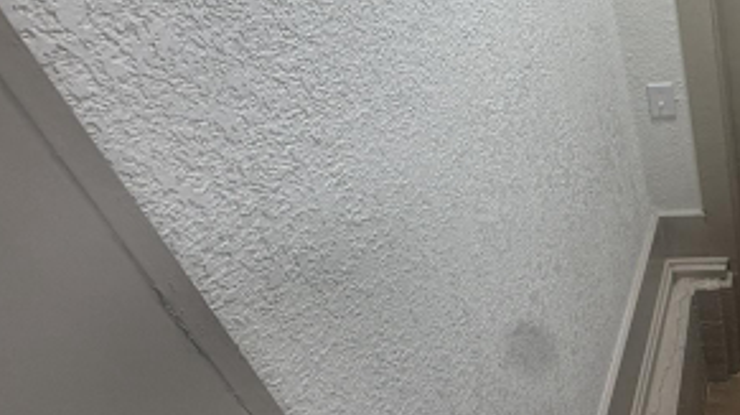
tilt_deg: -28.5
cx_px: 838
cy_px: 71
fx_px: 686
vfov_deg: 32.5
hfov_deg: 42.6
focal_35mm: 35
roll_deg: +0.8
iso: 160
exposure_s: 1/120
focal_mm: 2.22
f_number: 2.2
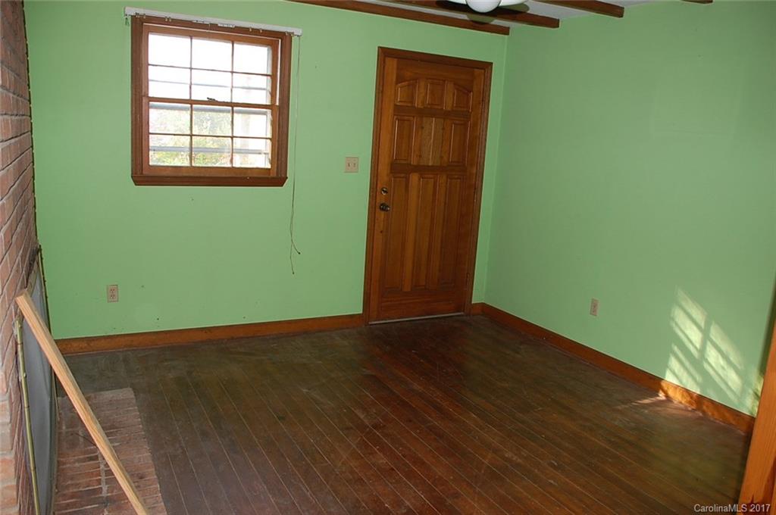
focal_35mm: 30
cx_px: 388
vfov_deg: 43.5
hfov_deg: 62.0
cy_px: 258
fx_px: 646
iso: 400
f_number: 3.8
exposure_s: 1/60
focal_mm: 20
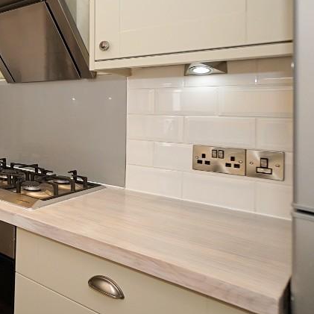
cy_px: 110
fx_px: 318
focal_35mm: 31
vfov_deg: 51.7
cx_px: -61
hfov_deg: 38.8
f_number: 4
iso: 500
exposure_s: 1/160
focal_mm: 10
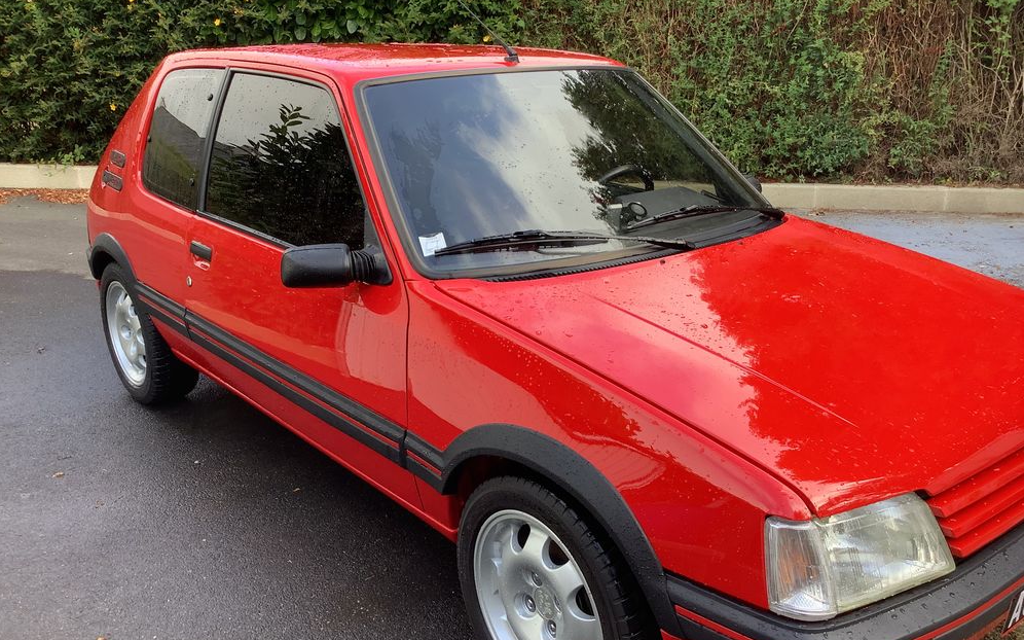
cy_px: 376
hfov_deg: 58.2
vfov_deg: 38.2
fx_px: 921
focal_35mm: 33
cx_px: 511
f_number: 2.4
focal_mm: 3.3
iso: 25
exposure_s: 1/121
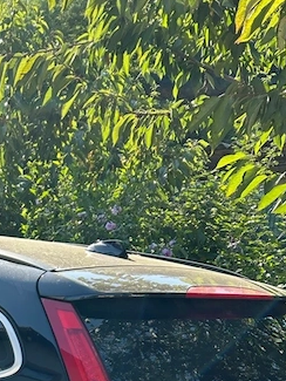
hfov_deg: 21.4
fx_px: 705
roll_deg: -1.6
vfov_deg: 27.2
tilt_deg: -12.1
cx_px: -53
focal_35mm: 64
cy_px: 441
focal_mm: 5.7
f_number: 1.5
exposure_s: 1/728
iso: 50
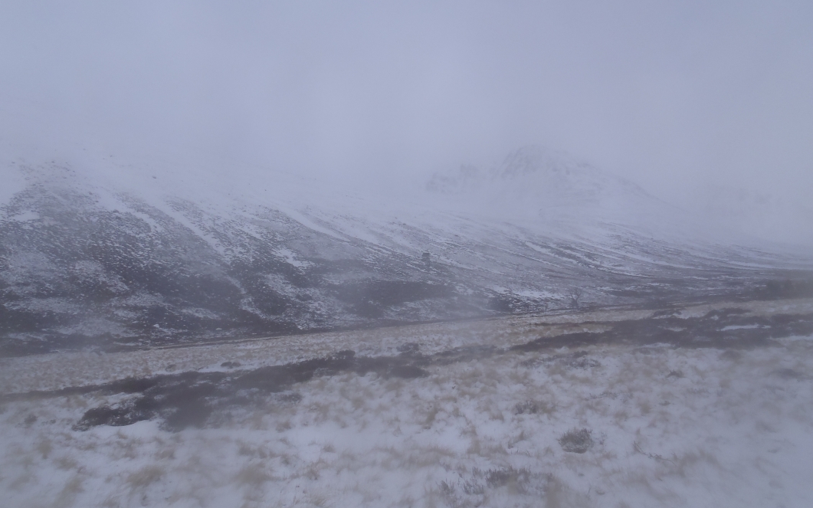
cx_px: 403
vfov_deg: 41.8
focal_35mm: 30
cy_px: 241
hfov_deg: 62.9
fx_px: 665
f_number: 5.6
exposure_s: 1/500
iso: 80
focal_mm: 5
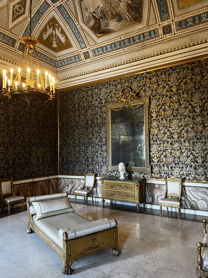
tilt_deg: +3.4
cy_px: 139
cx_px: 104
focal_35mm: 26
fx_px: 208
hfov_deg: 53.1
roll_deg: +1.2
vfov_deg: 67.3
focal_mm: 5.7
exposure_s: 1/50
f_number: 1.5
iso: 250
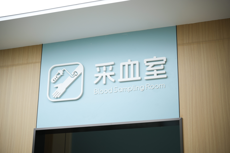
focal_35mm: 70
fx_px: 447
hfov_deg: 28.8
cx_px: 115
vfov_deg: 19.5
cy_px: 76
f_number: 2.8
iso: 200
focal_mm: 70
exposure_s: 1/200
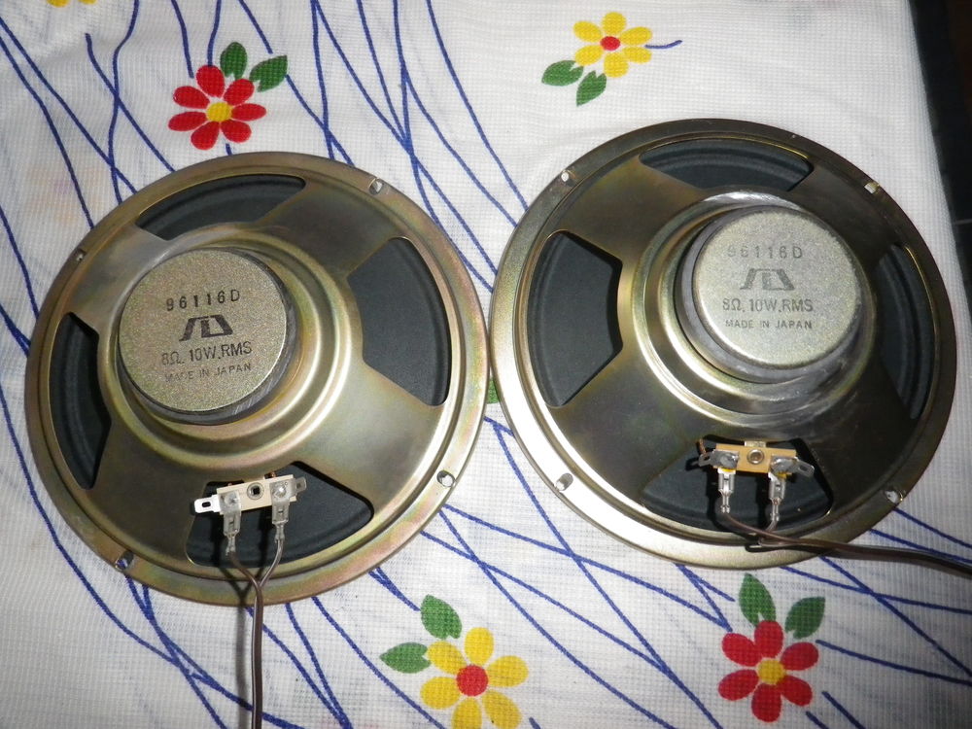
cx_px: 486
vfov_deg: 54.9
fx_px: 702
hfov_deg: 69.4
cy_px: 364
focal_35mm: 25
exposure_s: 1/50
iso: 400
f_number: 3.5
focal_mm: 4.5
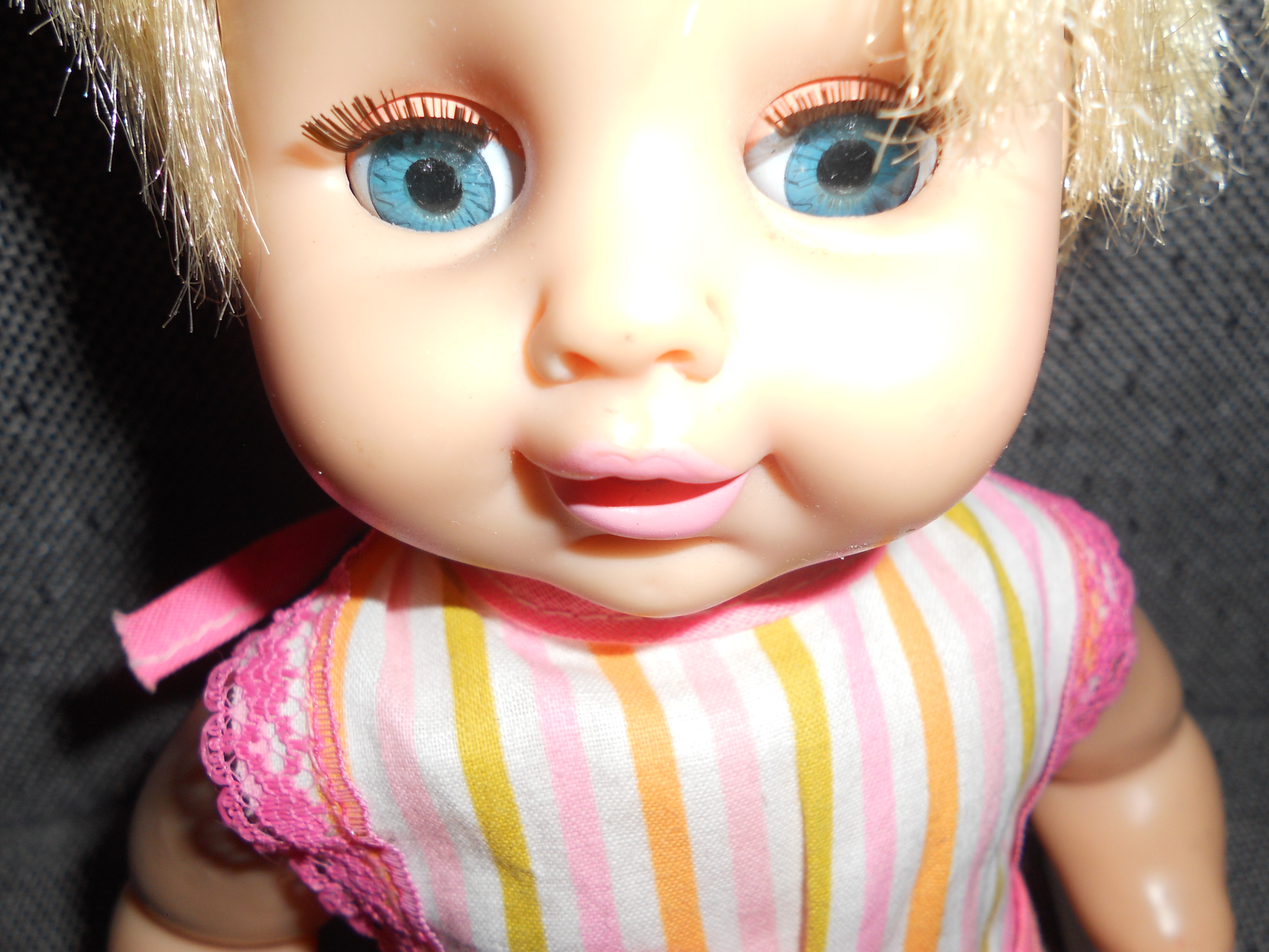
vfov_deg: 44.2
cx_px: 634
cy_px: 476
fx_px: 1173
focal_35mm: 32
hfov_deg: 56.8
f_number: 8.8
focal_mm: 5.8
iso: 80
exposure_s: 1/25
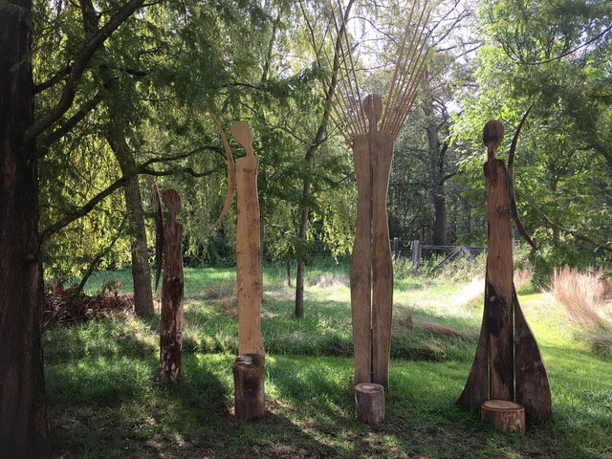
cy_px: 230
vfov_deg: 48.2
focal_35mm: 29
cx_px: 306
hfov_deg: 61.7
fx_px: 513
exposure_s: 1/220
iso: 25
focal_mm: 4.15
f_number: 2.2
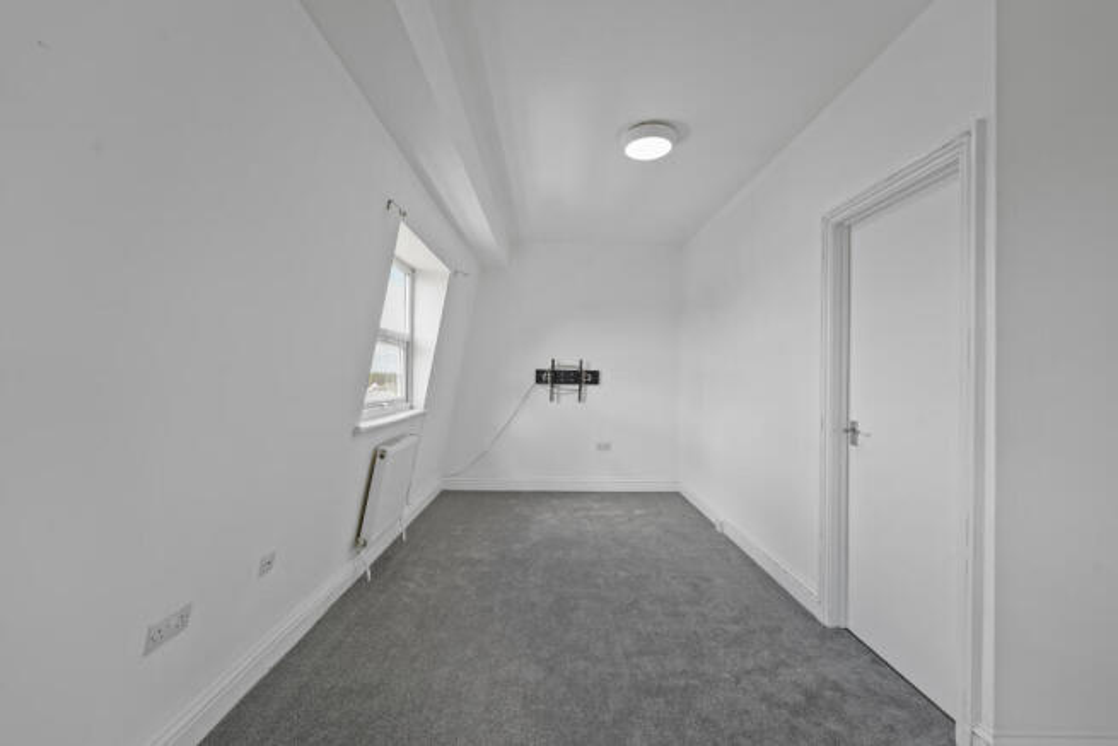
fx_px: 435
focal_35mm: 14
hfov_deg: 104.2
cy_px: 373
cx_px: 559
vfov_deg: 81.2
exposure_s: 1/125
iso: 2000
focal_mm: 14
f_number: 7.1
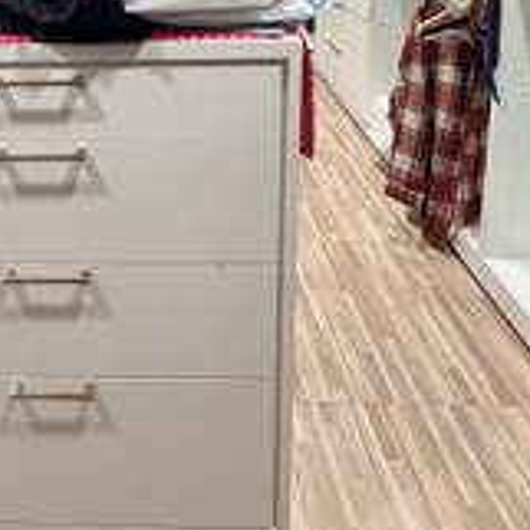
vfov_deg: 38.1
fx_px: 641
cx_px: 99
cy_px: -40
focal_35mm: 37
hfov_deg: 42.7
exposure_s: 1/60
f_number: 2.2
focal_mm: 2.22
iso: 400
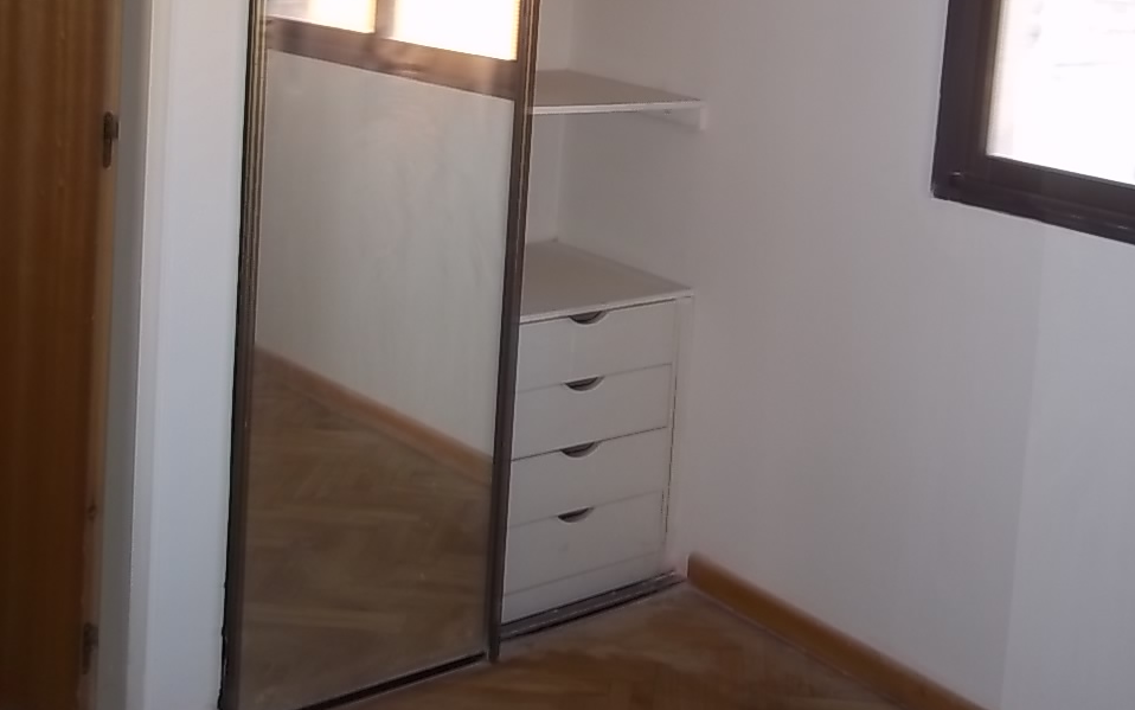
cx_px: 568
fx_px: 1578
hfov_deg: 39.6
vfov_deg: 24.5
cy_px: 49
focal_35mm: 51
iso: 80
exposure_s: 1/30
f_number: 3.1
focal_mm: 6.5
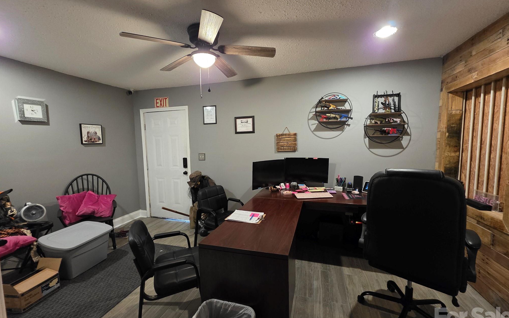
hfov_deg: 105.3
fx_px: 194
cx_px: 257
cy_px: 163
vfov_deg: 78.6
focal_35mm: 14
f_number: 1.9
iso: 1000
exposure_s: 1/60
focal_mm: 2.2
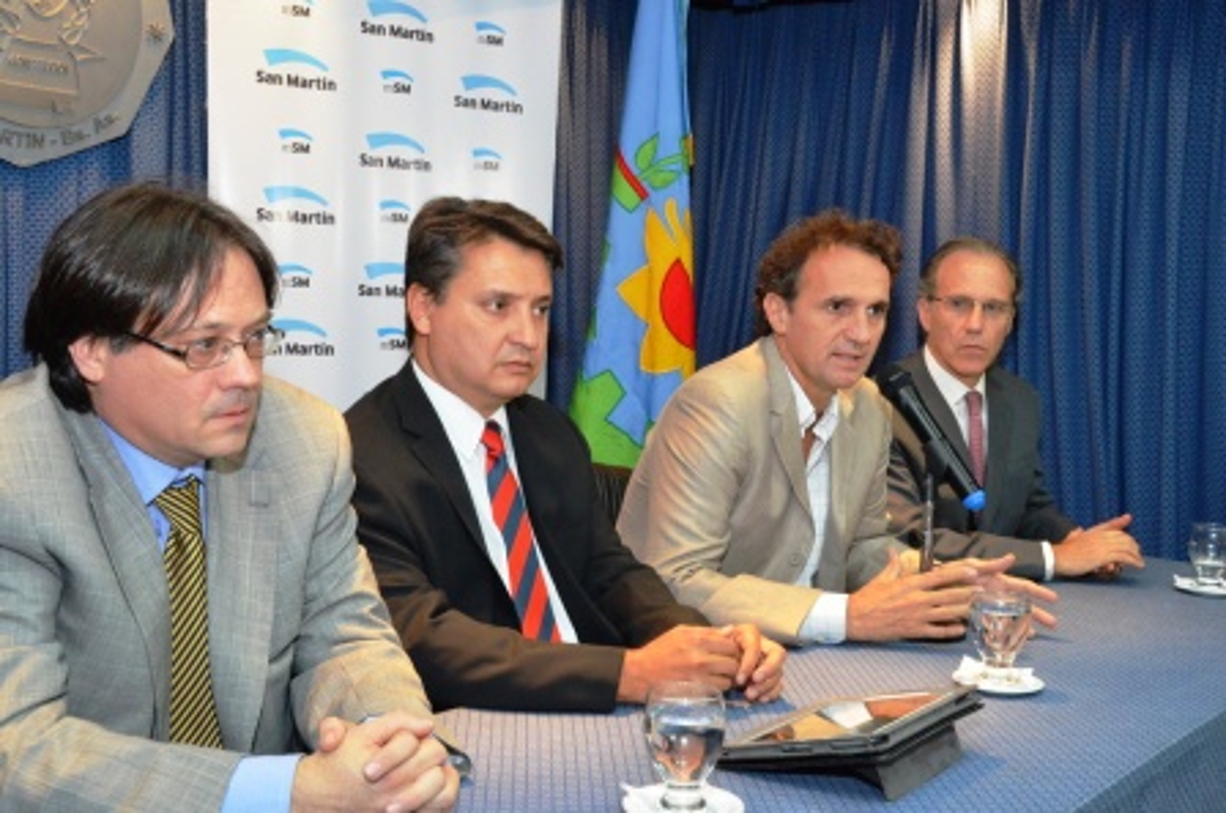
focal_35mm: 42
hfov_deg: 46.5
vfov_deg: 31.8
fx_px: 1428
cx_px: 613
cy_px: 406
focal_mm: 28
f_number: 10
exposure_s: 1/60
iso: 3200
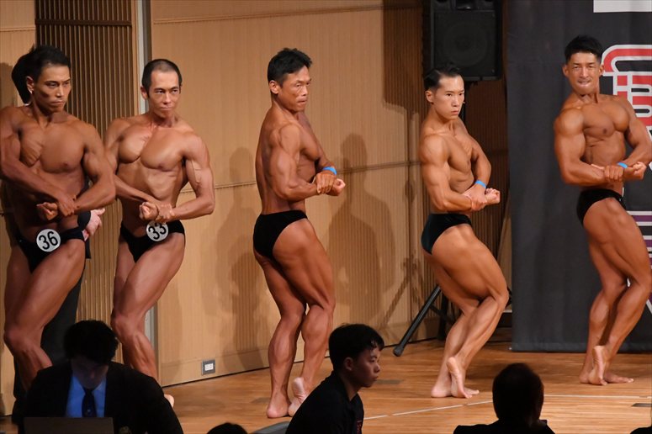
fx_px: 4888
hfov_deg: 7.6
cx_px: 326
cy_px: 217
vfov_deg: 5.1
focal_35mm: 270
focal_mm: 180
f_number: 5.6
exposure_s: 1/400
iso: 10000
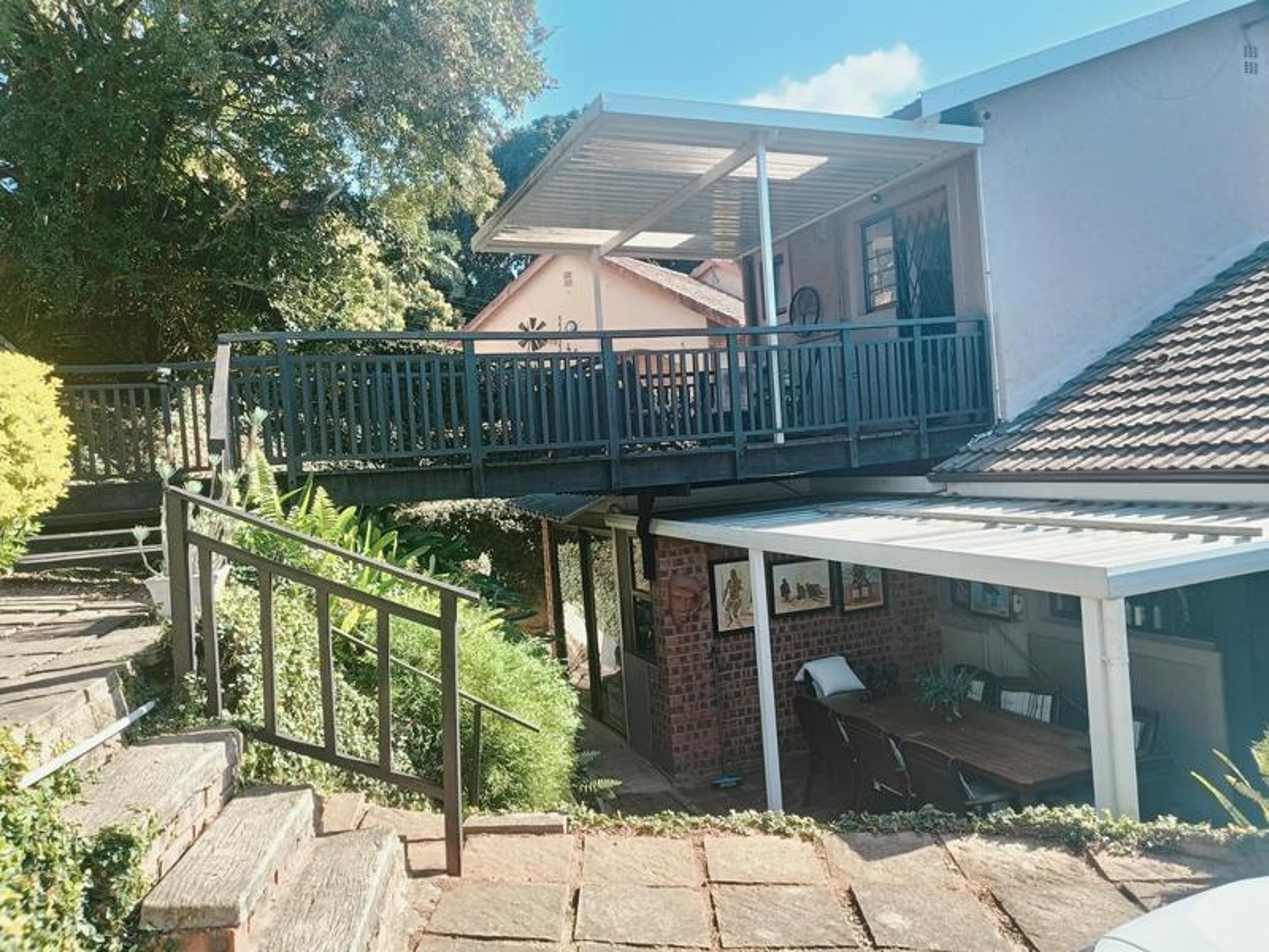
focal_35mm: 25
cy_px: 476
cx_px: 634
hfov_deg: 69.4
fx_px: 916
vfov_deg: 54.9
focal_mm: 4.7
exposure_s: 1/99.9
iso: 125
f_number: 1.7
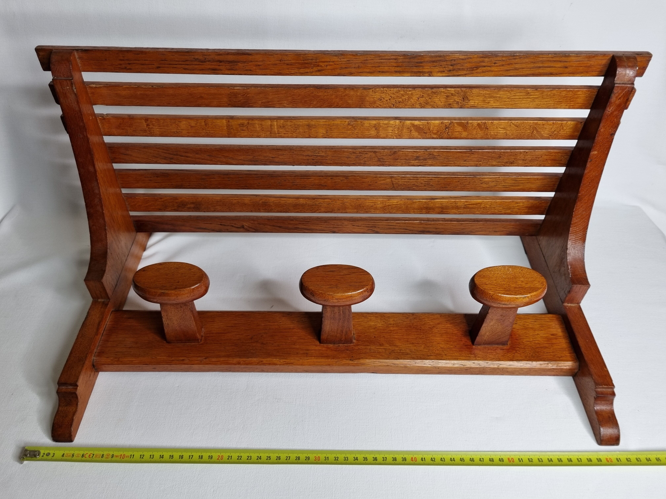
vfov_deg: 53.1
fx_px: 500
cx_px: 333
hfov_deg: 67.3
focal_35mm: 26
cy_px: 250
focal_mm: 5.4
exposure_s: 1/100
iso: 100
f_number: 1.8
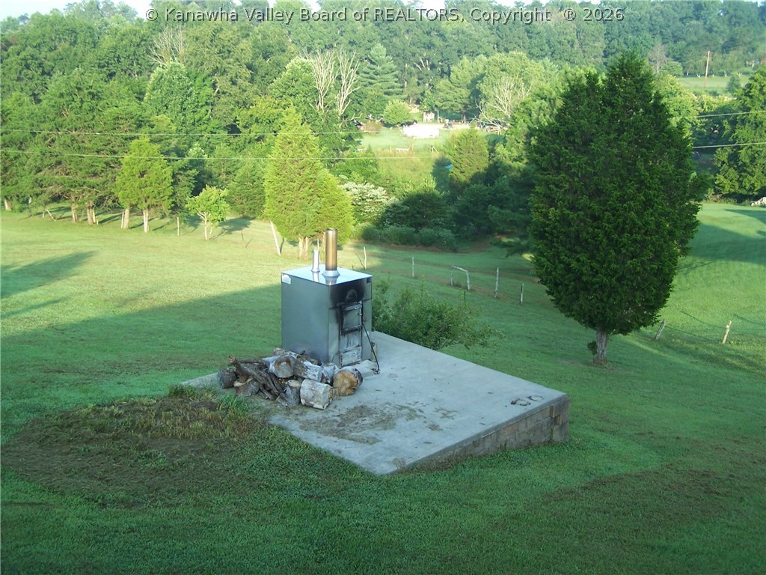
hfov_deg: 49.0
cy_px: 288
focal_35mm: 38
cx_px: 383
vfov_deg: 37.7
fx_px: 841
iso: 80
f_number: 2.8
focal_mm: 6.3
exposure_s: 1/180
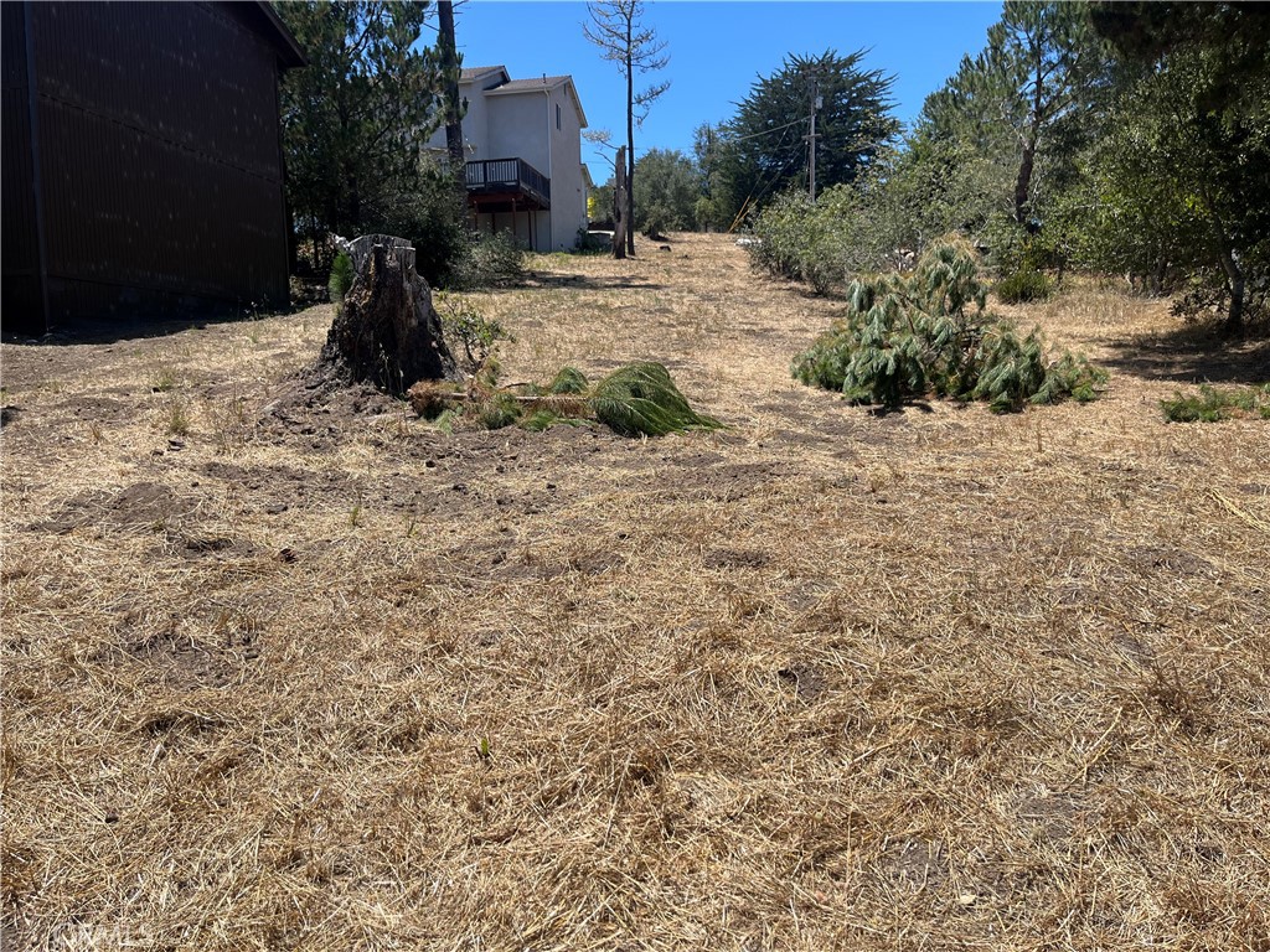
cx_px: 635
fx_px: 954
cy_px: 476
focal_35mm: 26
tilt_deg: -6.3
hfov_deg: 67.3
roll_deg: +0.8
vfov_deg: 53.1
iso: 50
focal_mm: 5.1
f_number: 1.6
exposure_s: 1/2899
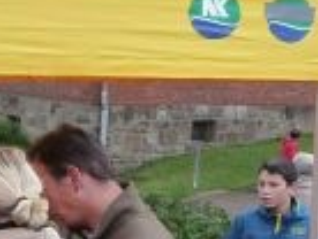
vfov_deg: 9.1
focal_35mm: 162
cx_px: -433
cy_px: 306
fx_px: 1491
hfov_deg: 10.5
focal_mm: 4.7
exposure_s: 1/250
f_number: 3.3
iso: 160
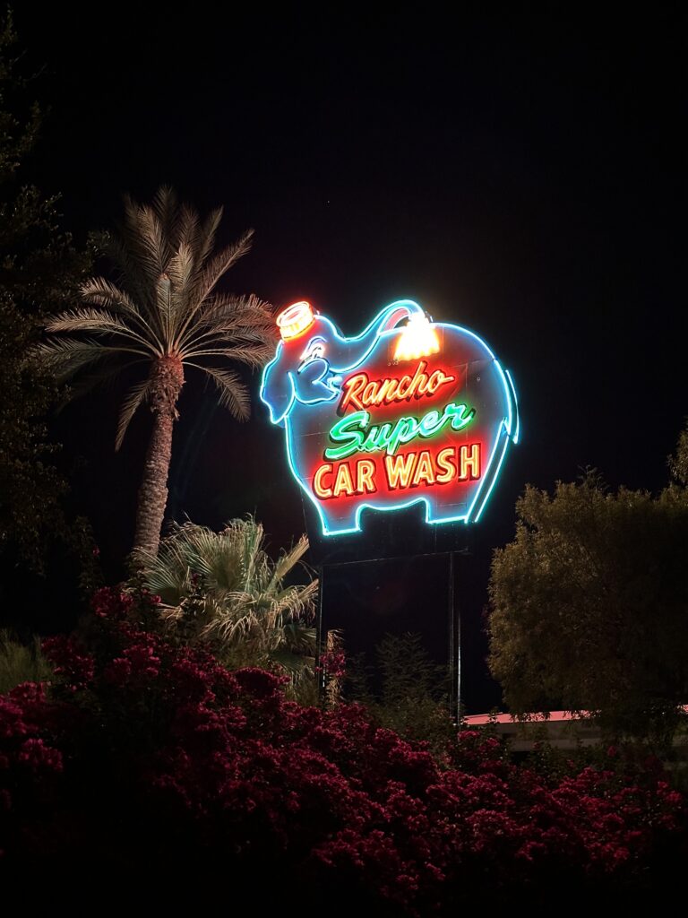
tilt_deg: +19.1
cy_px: 459
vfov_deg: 39.7
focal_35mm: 48
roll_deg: -2.8
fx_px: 1272
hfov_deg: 30.3
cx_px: 344
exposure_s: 1/30
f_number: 1.78
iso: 500
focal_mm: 6.86
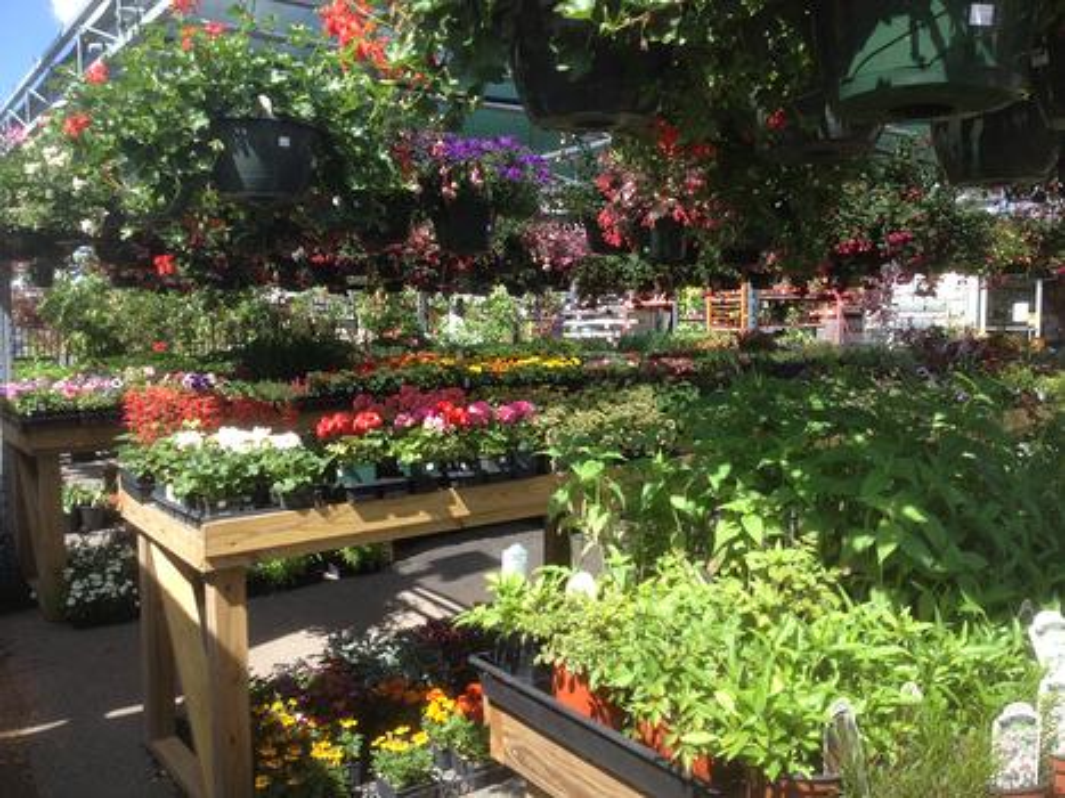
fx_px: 1077
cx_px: 532
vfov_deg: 40.7
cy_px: 399
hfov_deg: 52.6
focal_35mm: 35
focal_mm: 4.28
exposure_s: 1/521
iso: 64
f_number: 2.4
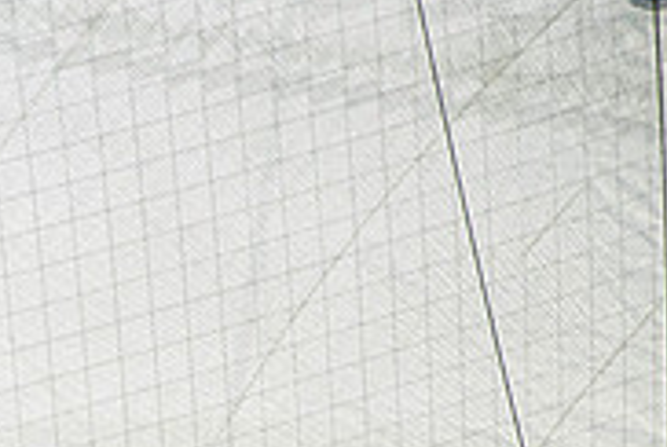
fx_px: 35408
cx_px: -374
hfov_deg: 1.1
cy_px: 625
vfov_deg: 0.7
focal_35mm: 1908
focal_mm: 400
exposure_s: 1/2500
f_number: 5.6
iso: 400
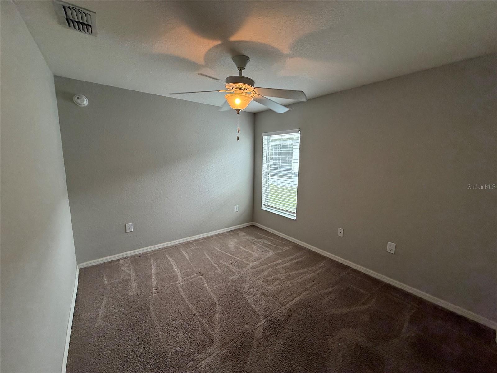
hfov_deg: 102.1
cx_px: 248
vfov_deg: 85.7
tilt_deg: -8.5
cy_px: 186
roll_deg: +0.6
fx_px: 201
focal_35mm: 14
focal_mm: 2.22
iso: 125
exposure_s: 1/120
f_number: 2.2
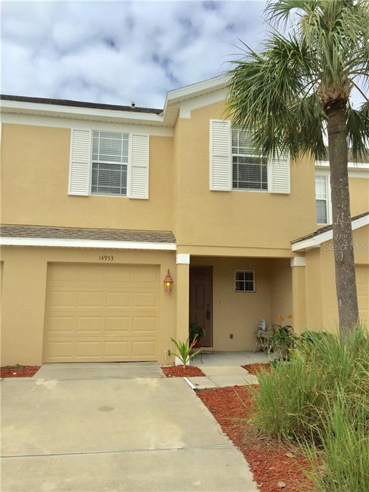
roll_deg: -0.2
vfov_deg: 61.7
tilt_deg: +8.0
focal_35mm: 29
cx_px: 184
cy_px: 246
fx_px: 412
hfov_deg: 48.2
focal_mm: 4.15
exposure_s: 1/3049
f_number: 2.2
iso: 32
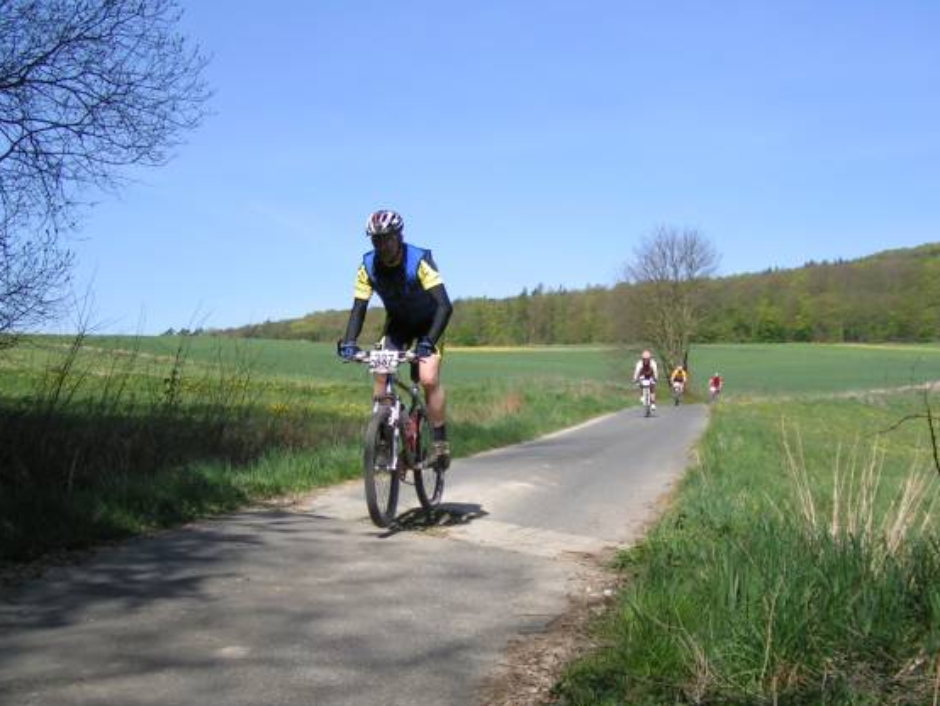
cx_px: 477
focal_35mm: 48
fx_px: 1304
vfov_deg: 30.2
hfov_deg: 39.6
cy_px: 442
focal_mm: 5.8
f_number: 2.8
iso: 50
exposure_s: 1/1000
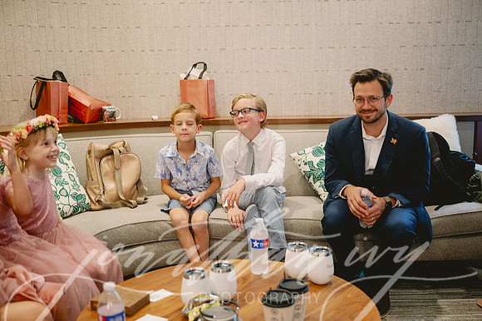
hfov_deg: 50.7
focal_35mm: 38
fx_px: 509
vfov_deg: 35.0
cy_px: 151
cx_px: 255
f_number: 2.8
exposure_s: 1/250
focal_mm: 36
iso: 1600
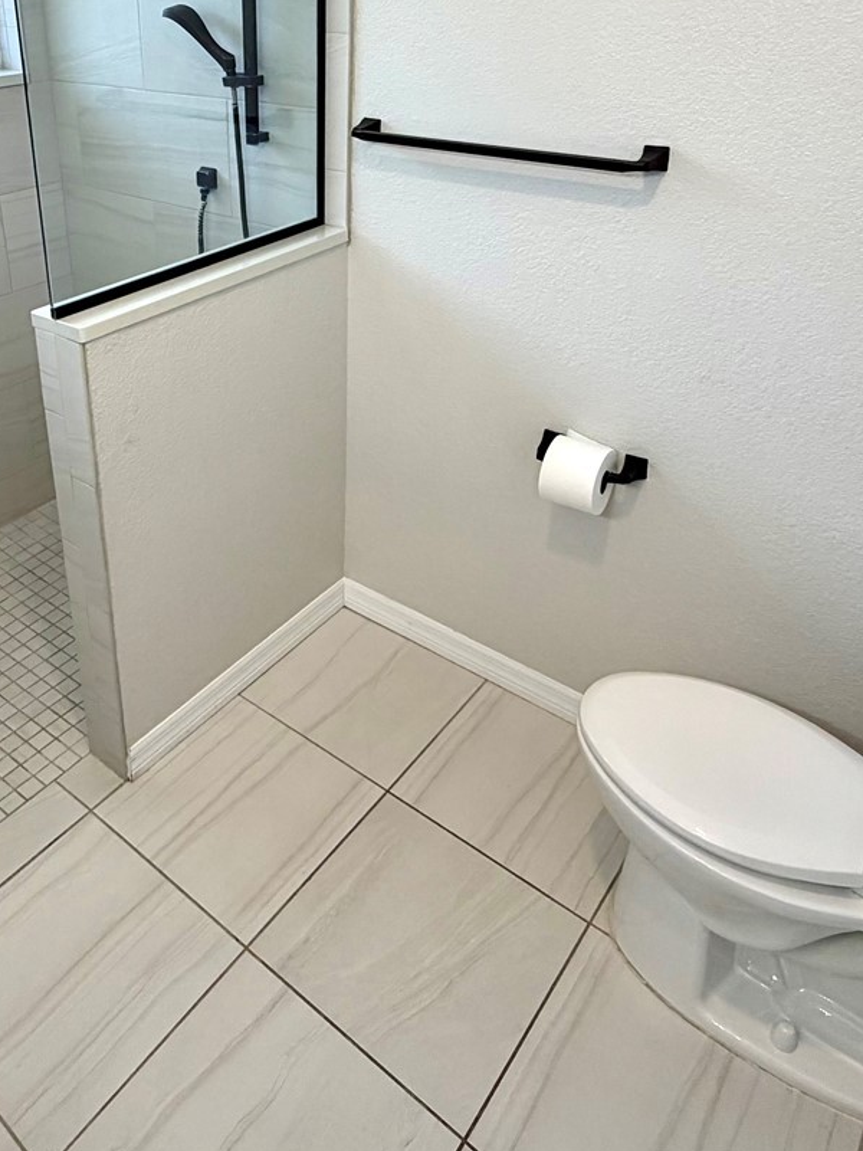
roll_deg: +1.5
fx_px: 931
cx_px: 266
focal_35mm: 28
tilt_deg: -23.4
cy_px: 351
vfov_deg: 61.3
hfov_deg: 48.6
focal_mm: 2.22
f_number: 2.2
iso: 160
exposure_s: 1/120
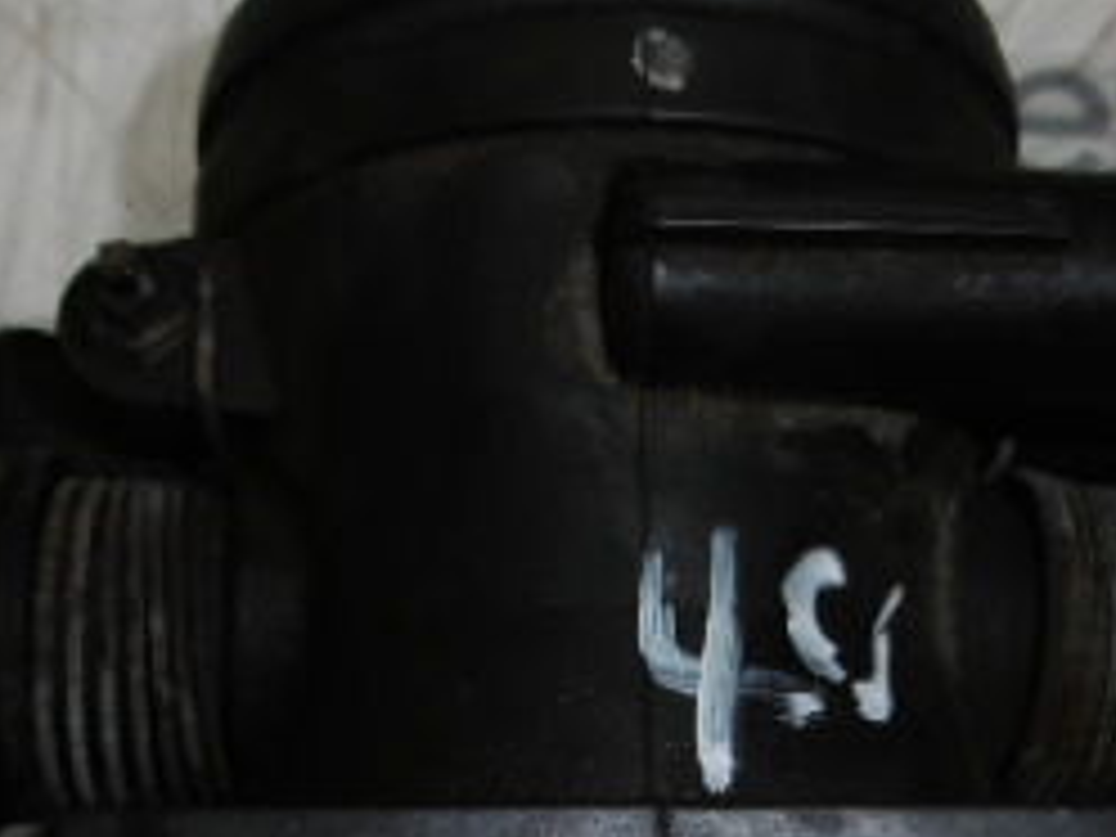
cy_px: 742
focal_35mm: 62
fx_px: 1999
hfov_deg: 31.2
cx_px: 630
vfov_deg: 23.1
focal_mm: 4.3
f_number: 7.8
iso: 100
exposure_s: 1/60
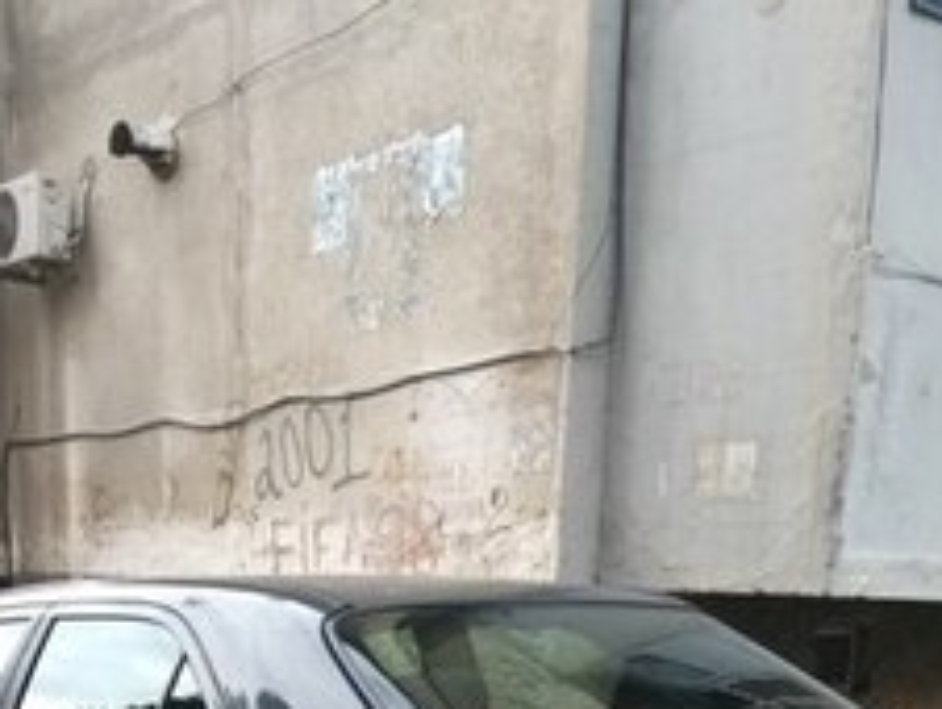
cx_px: 358
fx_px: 1253
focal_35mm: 46
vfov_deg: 26.6
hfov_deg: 40.9
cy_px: 930
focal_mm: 3.57
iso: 100
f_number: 2
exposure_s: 1/141
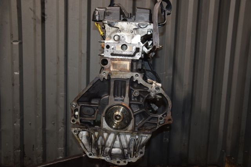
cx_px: 126
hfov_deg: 51.3
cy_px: 84
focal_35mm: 38
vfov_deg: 35.5
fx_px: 261
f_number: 5
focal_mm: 25
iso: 800
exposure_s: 1/60
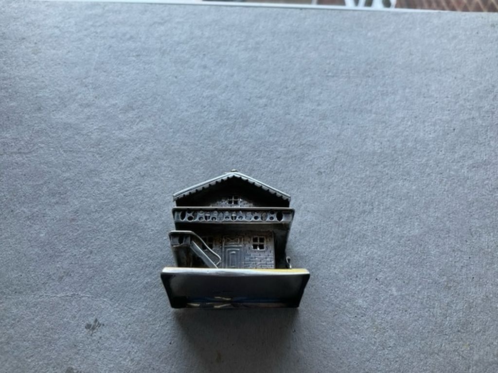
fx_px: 417
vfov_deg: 48.2
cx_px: 249
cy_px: 186
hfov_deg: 61.7
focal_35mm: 29
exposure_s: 1/120
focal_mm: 3
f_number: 1.8
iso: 40
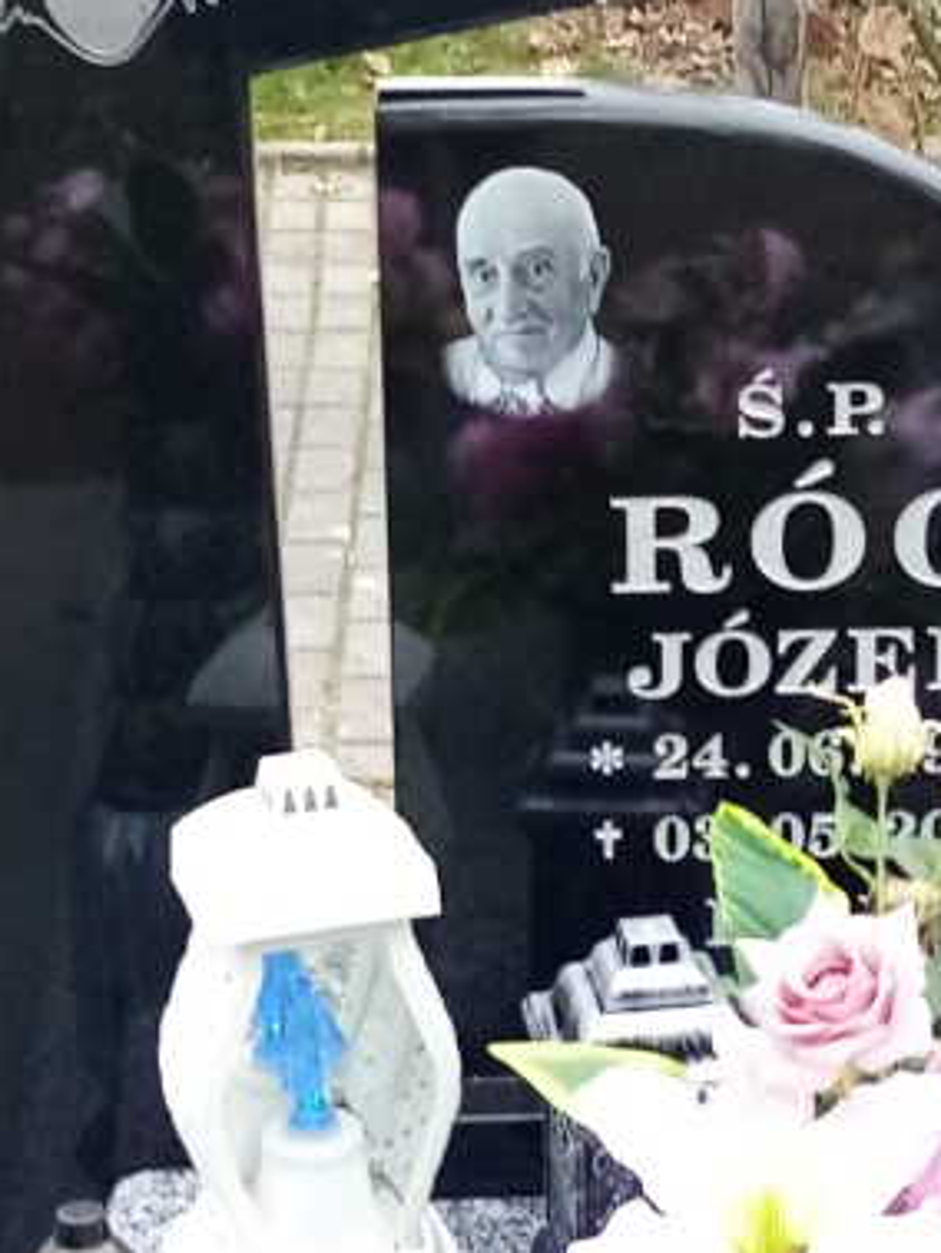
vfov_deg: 42.2
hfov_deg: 32.9
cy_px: 388
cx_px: 500
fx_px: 1593
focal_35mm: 44
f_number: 1.8
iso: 132
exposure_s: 1/50
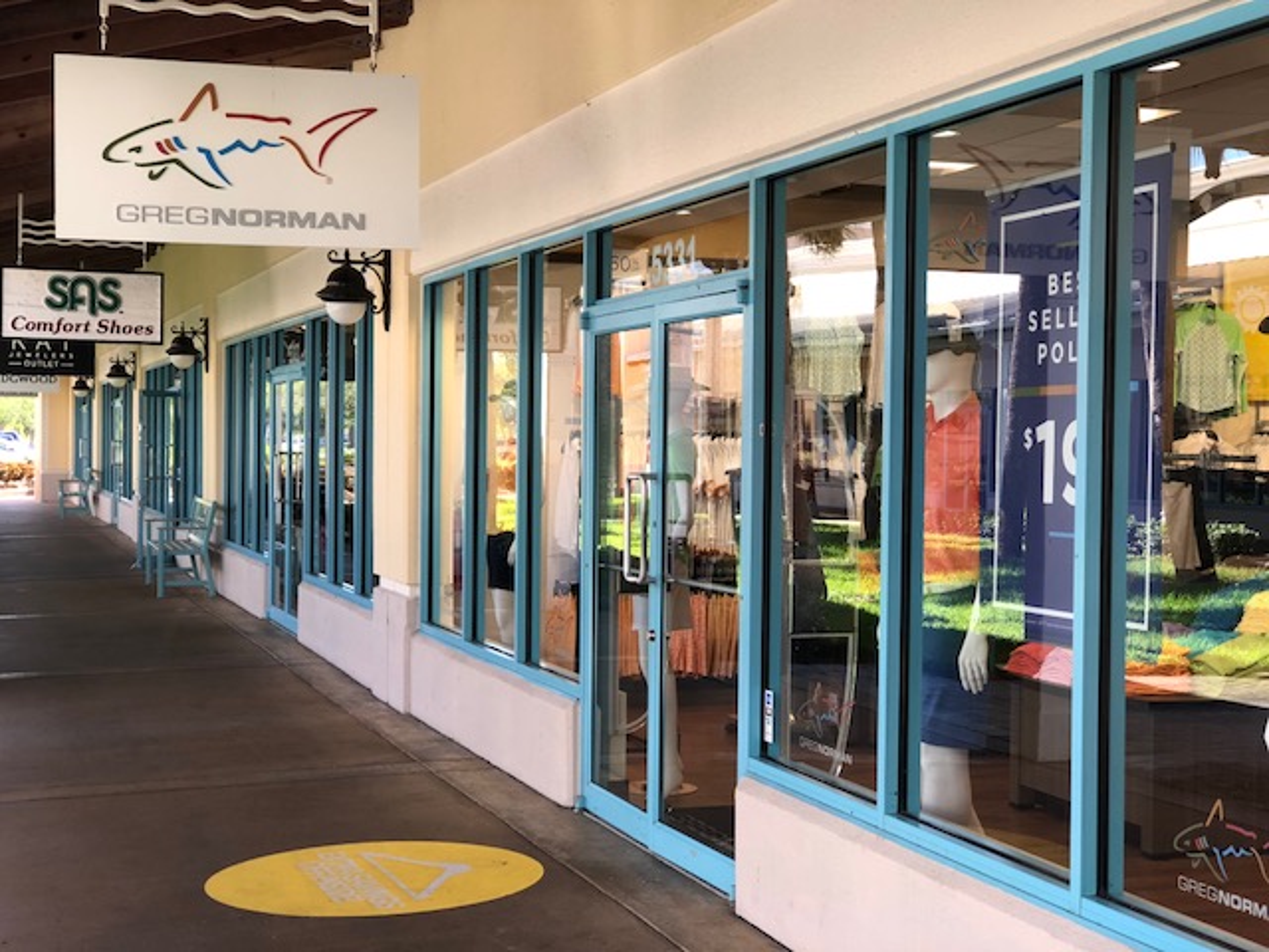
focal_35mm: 57
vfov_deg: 25.7
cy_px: 476
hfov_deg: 33.8
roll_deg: -0.7
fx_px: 2090
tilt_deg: -1.4
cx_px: 634
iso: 25
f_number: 2.8
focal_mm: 6.6
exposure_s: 1/60
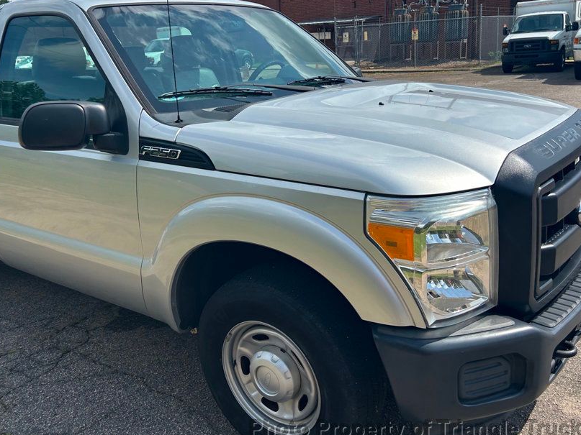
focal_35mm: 33
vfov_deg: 42.8
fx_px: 554
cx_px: 327
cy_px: 177
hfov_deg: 55.2
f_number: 1.5
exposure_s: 1/4831
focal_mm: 5.7
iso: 50
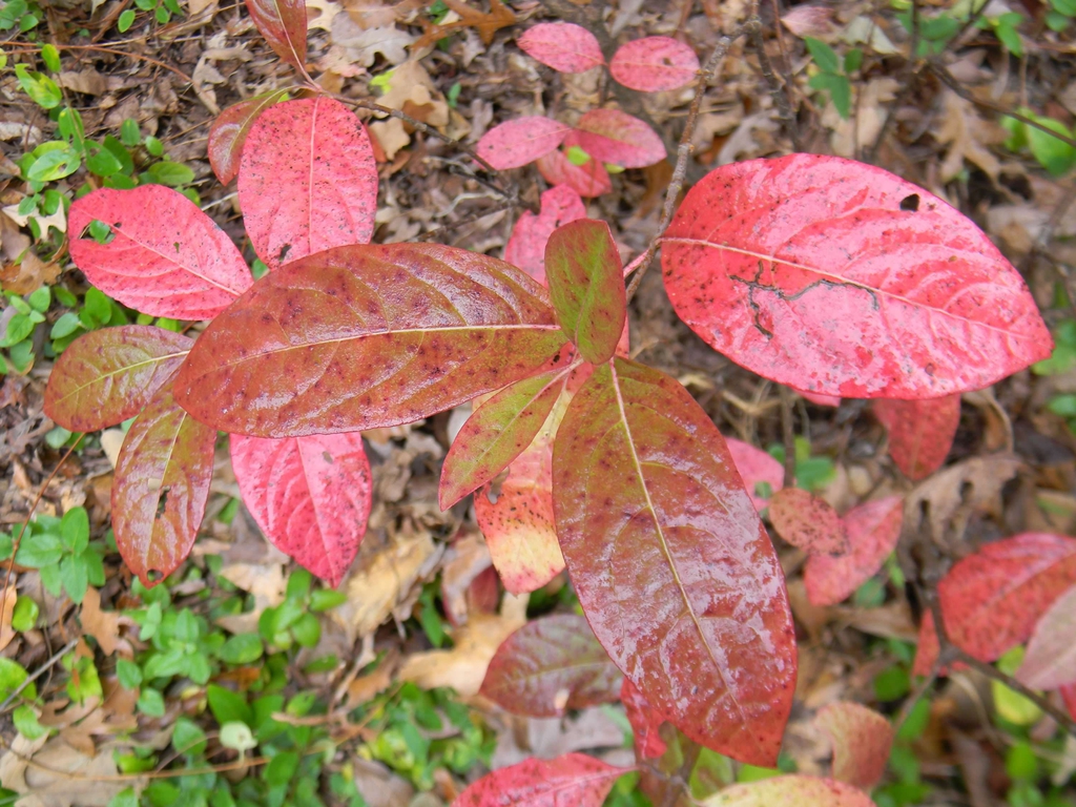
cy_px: 404
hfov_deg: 58.4
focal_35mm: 31
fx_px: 964
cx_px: 538
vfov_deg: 45.4
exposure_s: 1/30
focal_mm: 7.3
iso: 86
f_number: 3.8
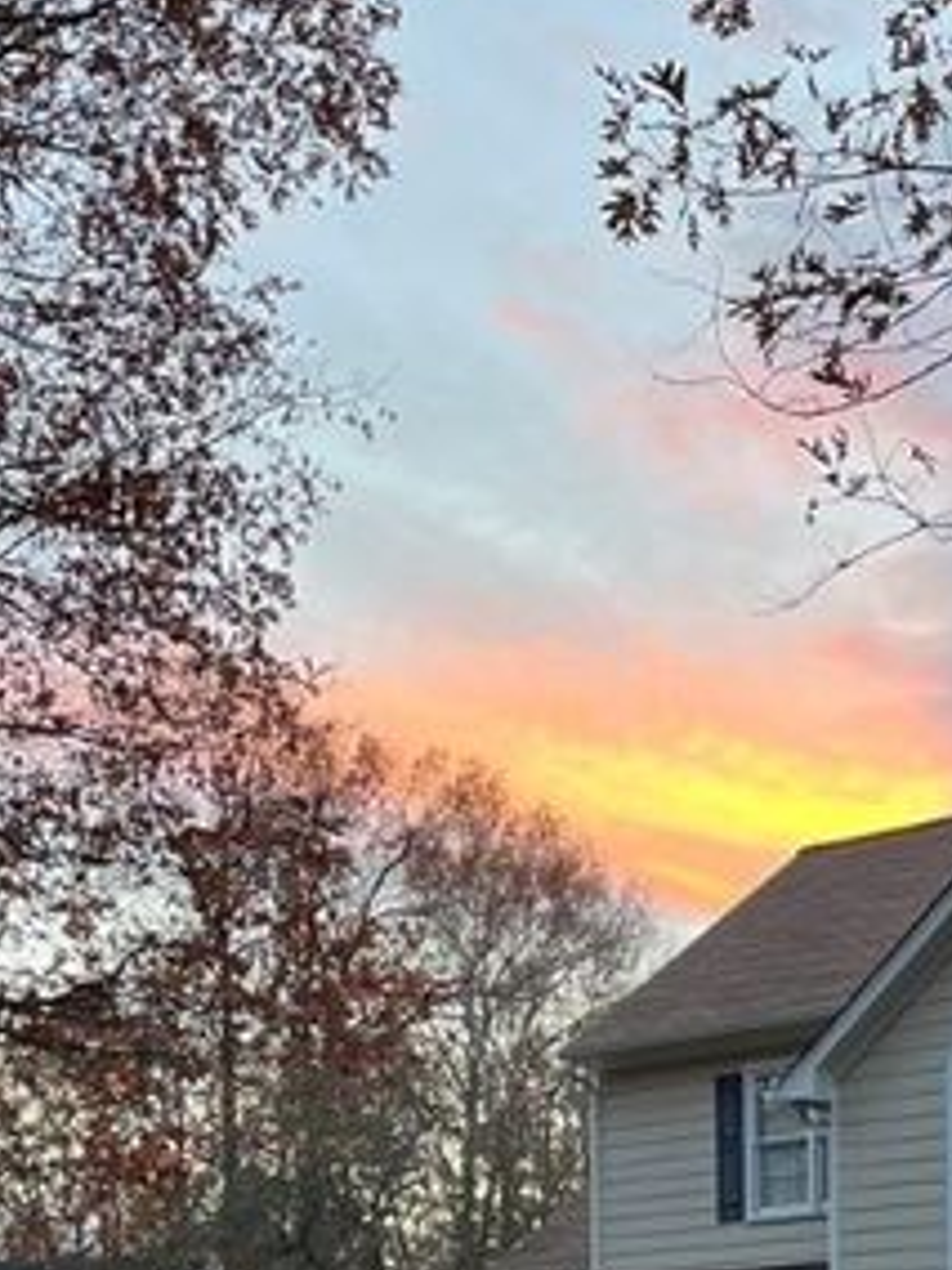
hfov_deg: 23.1
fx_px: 2237
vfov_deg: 28.5
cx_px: 948
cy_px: 1429
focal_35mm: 61
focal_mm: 5.1
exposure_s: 1/60
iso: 250
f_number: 1.6
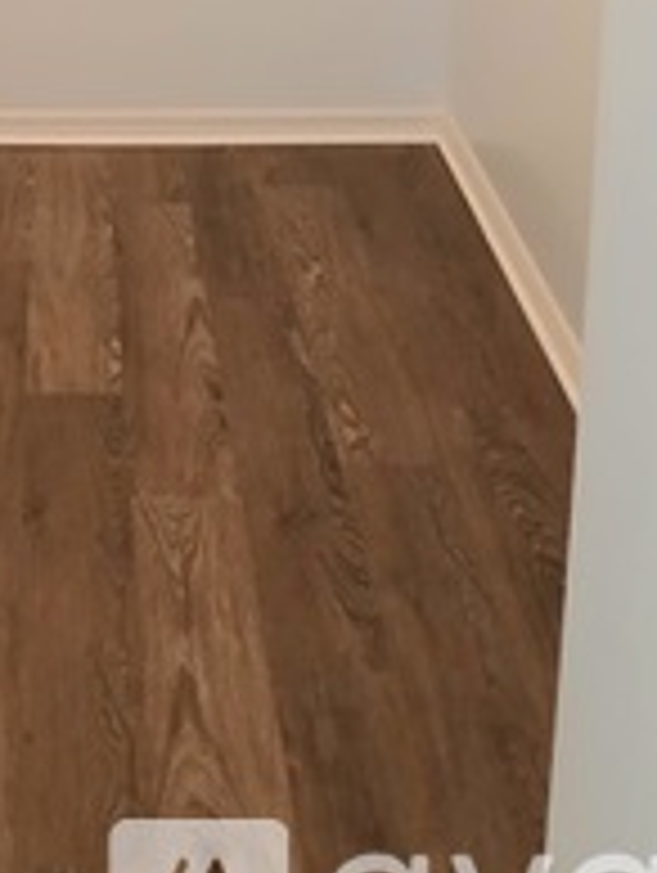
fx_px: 1692
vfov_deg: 26.3
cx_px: -7
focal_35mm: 67
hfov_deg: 21.2
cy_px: -126
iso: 500
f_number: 1.8
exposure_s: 1/20
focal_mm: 3.98
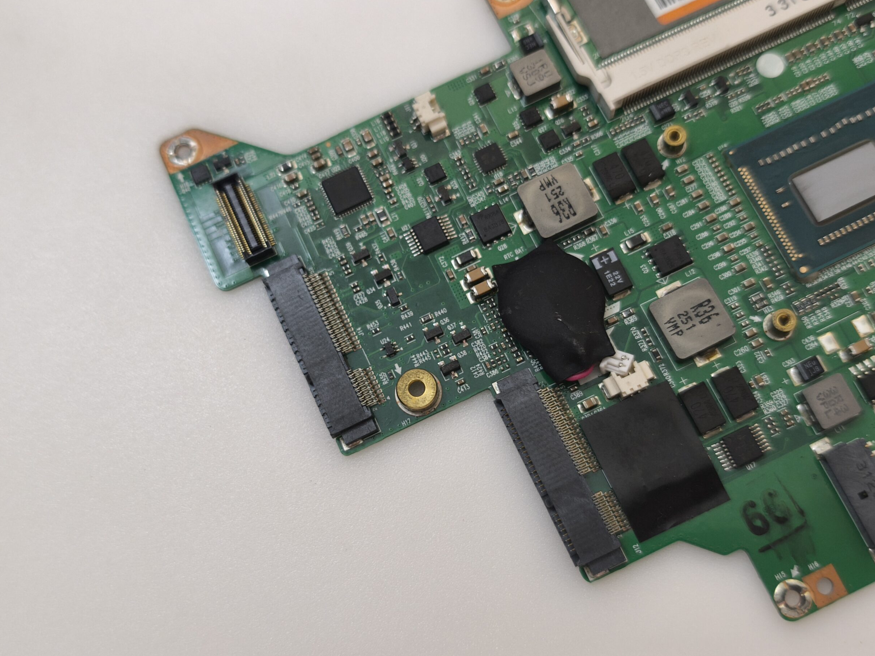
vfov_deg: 38.7
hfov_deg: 50.1
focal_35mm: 37
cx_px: 425
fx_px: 935
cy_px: 337
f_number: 1.6
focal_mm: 6.57
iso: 500
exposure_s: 1/50
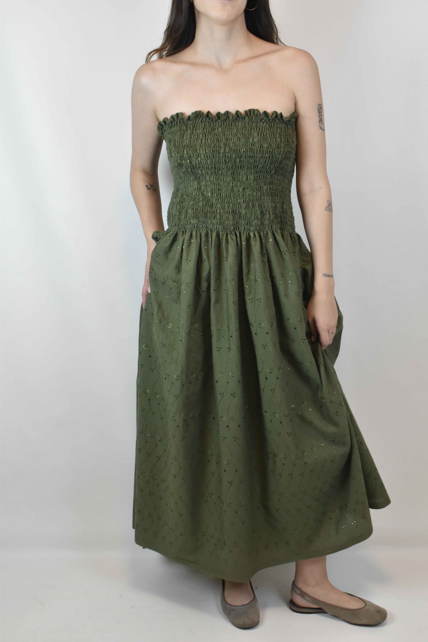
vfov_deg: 45.0
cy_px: 321
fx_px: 776
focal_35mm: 44
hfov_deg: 30.8
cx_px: 214
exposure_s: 1/40
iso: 1600
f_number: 16
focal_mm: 29
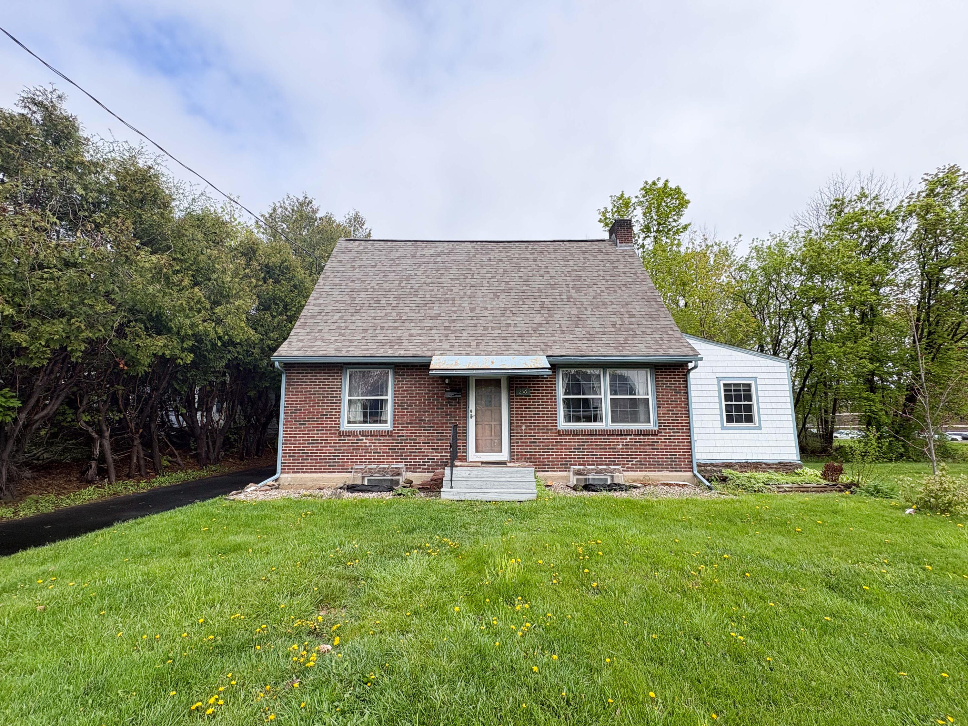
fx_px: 391
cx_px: 484
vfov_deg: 85.7
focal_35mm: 14
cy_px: 363
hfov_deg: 102.1
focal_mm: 2.22
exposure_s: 1/1250
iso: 50
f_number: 2.2
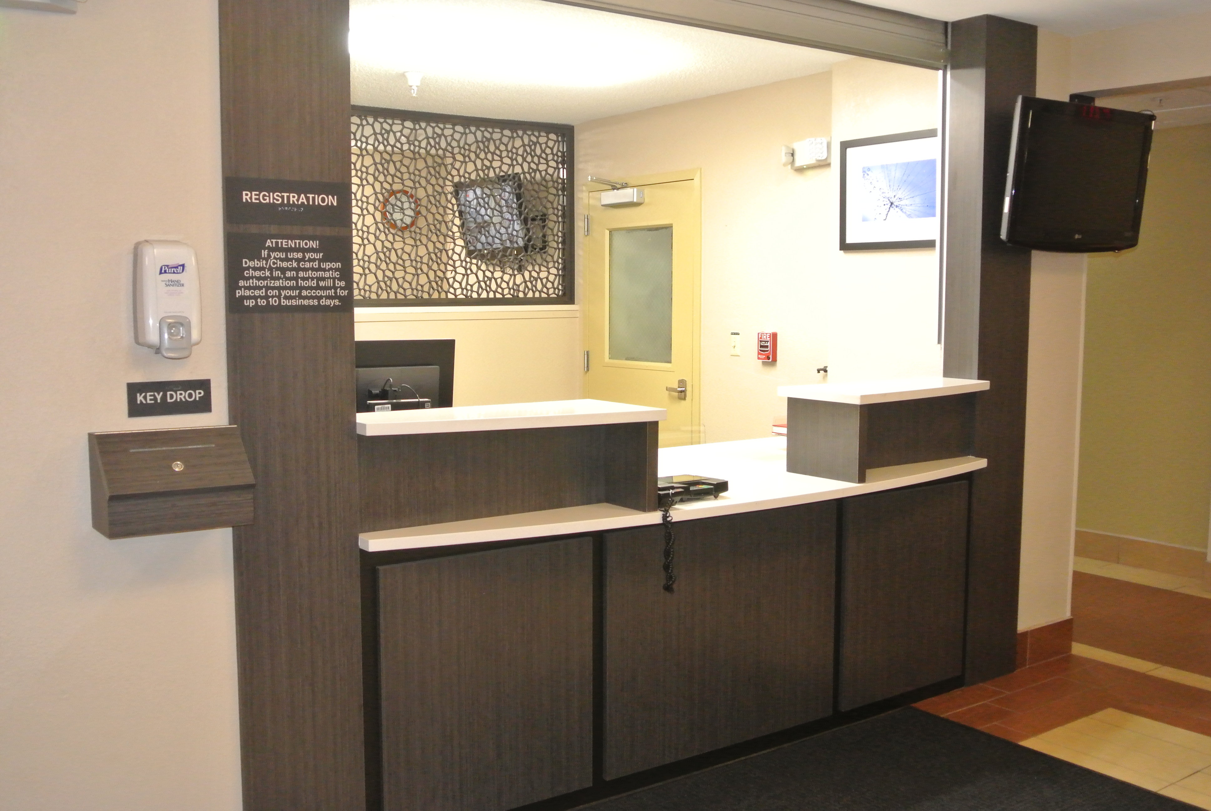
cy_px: 406
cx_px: 606
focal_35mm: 35
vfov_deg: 38.0
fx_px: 1179
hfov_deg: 54.4
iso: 1600
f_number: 4
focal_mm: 13.1
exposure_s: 1/60
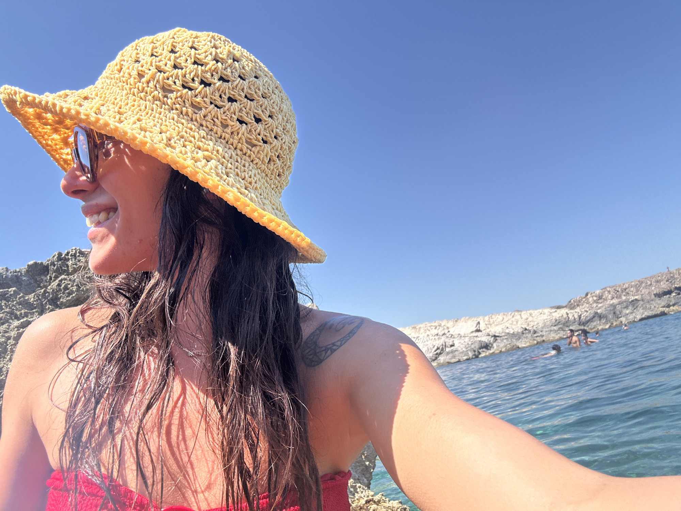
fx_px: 452
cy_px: 256
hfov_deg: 73.9
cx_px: 340
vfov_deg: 58.9
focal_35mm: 23
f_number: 1.9
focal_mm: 2.69
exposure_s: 1/675
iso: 25
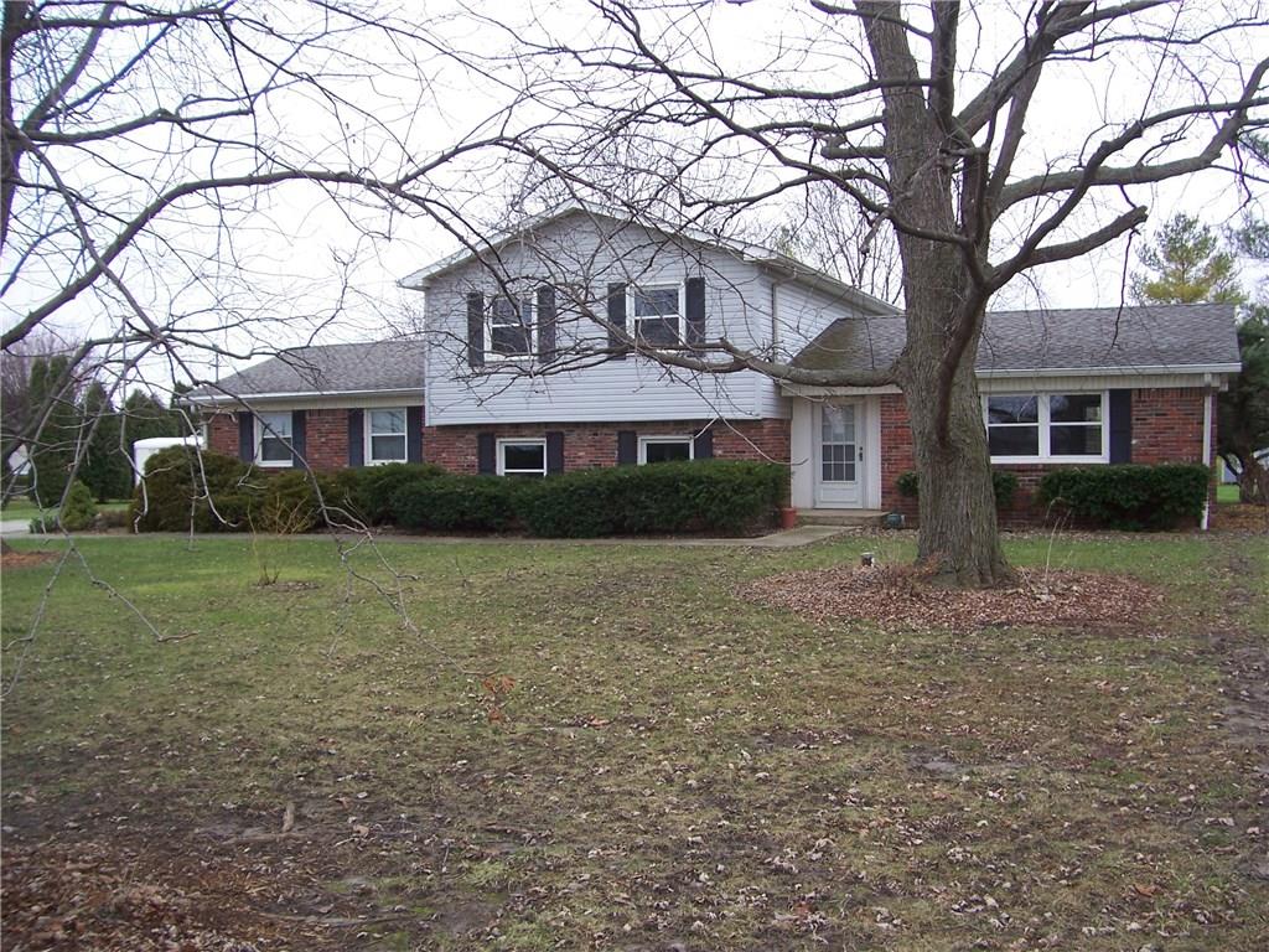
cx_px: 634
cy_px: 476
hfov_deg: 54.0
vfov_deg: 41.8
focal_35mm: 34
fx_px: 1246
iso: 80
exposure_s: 1/180
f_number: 2.7
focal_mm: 5.6
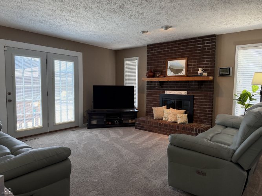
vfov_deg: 56.8
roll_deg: -0.5
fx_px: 182
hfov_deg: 71.6
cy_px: 98
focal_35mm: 24
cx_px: 131
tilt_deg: -4.3
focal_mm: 6.76
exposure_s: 1/157
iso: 200
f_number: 1.78
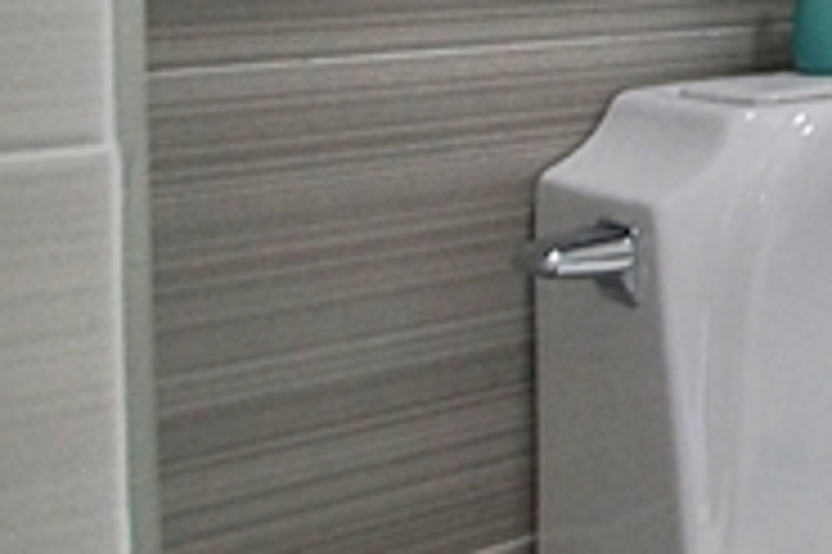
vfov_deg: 19.5
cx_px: 1664
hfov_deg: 18.9
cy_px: -131
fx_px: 1501
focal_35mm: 65
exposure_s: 1/125
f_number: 4
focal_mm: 10
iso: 800
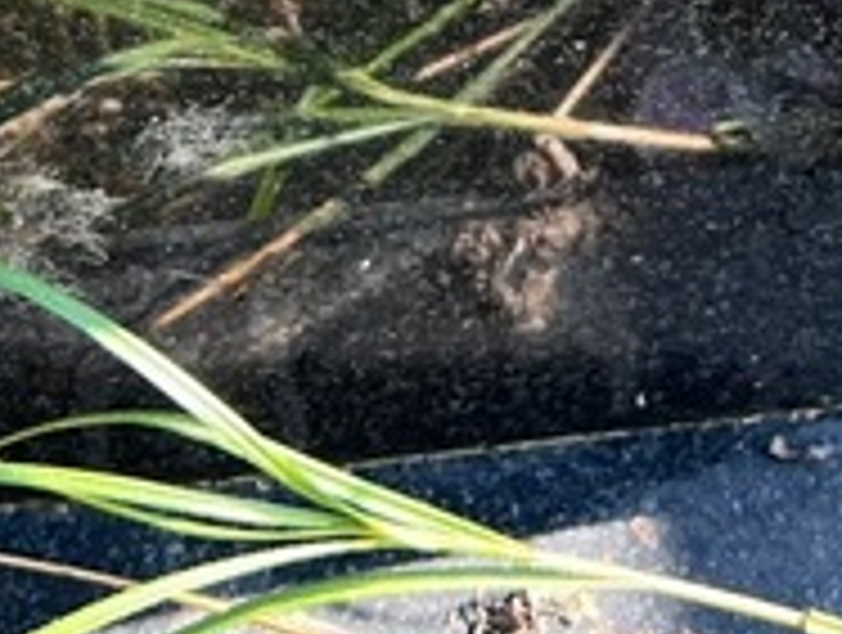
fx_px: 2705
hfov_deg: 17.6
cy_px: -522
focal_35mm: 111
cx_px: 662
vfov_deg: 12.2
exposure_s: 1/207
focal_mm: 5.7
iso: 50
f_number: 1.5
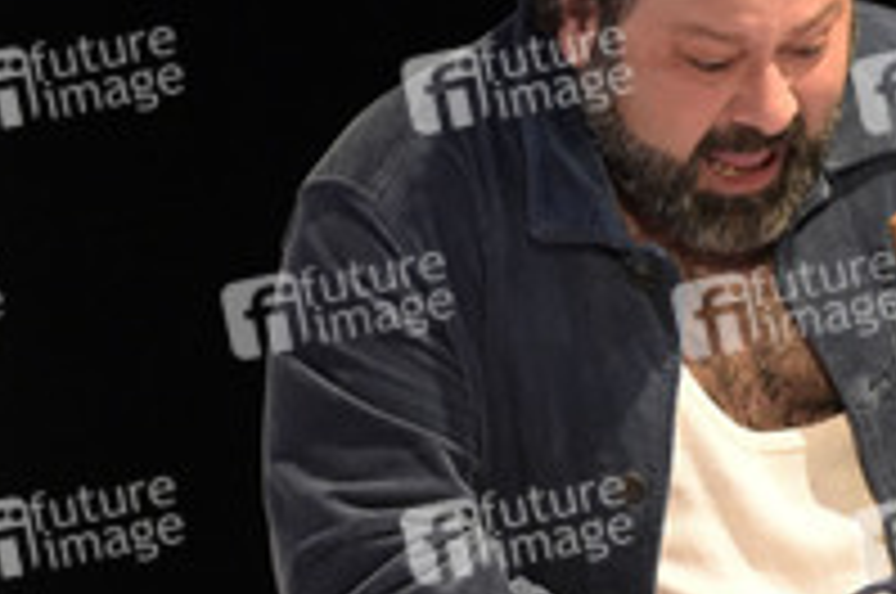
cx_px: 849
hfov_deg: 2.8
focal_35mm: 725
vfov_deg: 1.9
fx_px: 18015
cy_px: 418
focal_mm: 320
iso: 12800
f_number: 5.6
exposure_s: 1/320
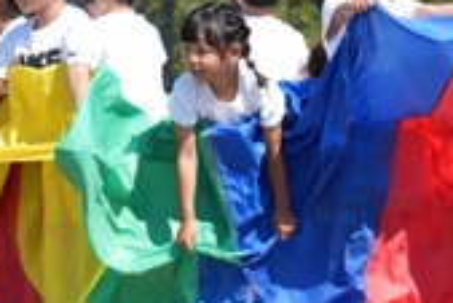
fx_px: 6576
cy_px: 71
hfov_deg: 3.9
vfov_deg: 2.6
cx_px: 196
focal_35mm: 522
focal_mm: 147
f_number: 7.1
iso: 400
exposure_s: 1/1000
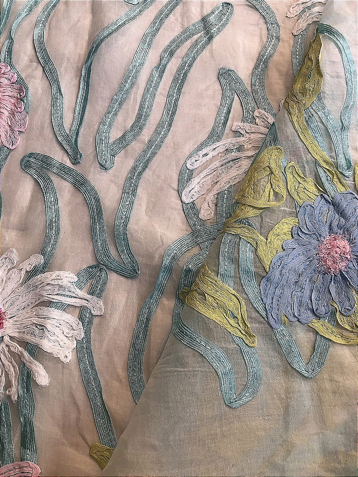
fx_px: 386
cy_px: 238
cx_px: 179
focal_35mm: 28
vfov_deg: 63.4
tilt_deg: -69.4
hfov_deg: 49.7
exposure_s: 1/30
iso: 25
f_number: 1.8
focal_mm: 3.99
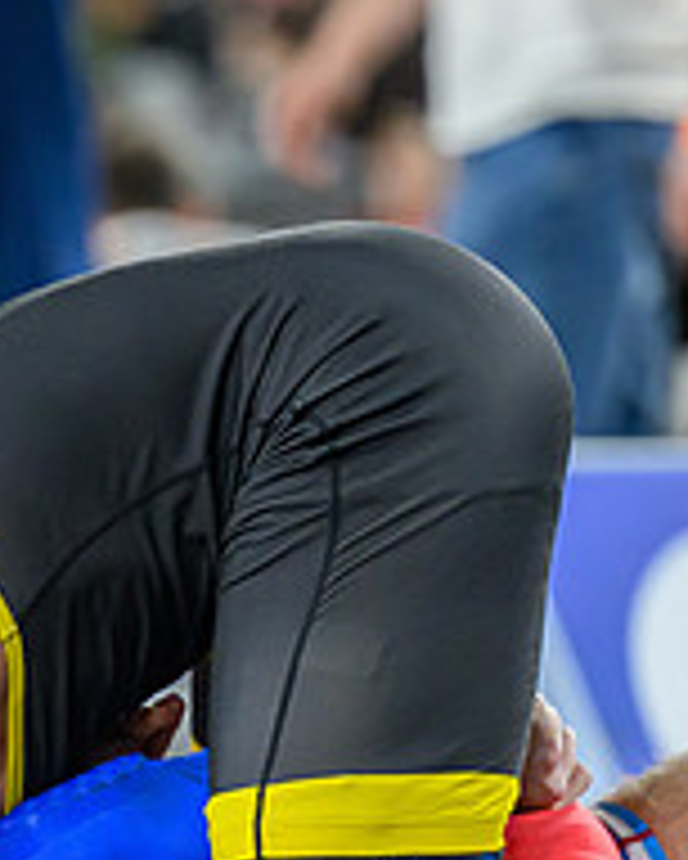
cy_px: 910
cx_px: -155
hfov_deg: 2.8
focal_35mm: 556
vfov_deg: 3.5
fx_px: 14140
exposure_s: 1/800
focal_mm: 165
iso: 2500
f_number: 2.8
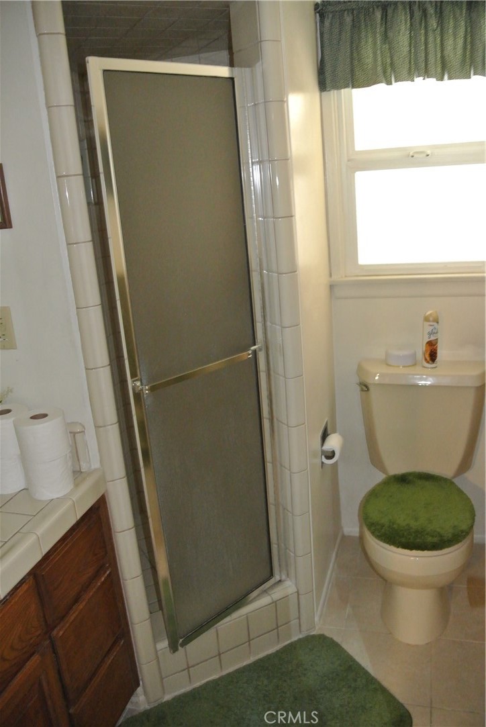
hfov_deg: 45.0
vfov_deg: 63.6
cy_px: 364
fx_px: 586
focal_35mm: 29
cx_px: 243
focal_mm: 11
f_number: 3.5
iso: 1100
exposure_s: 1/60
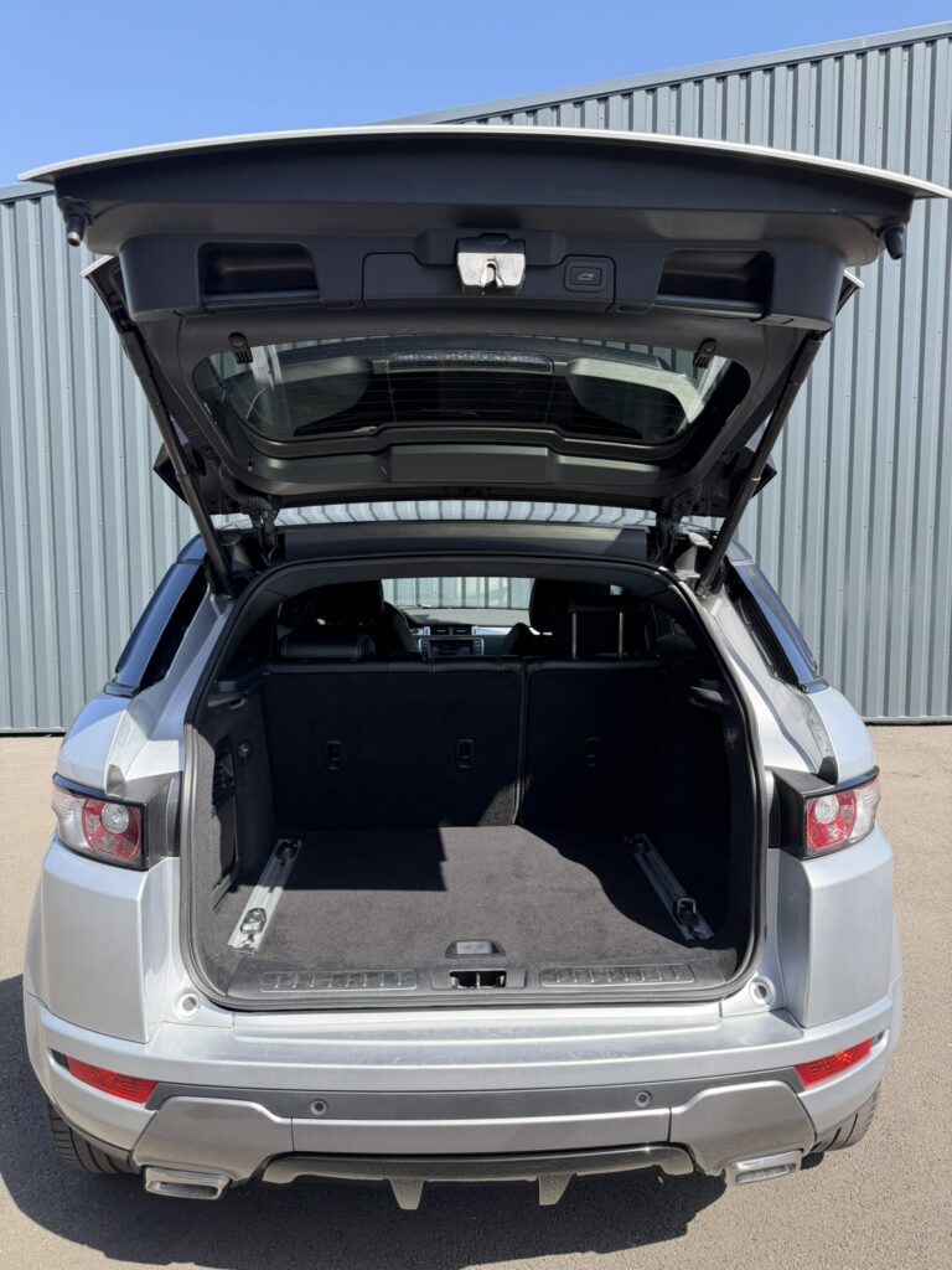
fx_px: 880
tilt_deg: -4.6
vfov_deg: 71.6
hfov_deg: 56.8
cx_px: 476
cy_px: 635
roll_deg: -0.2
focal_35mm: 24
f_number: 1.78
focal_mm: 6.76
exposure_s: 1/1271
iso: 100
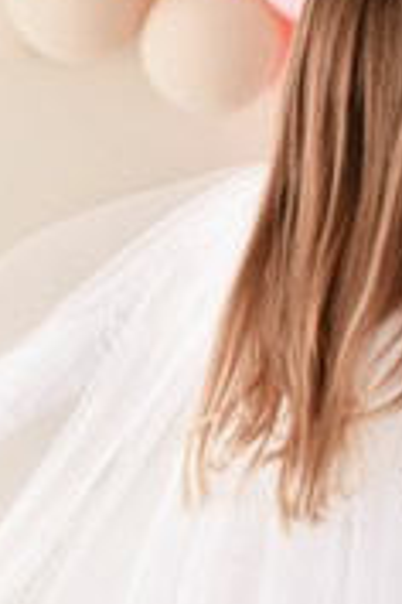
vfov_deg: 17.6
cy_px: 401
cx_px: 324
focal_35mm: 116
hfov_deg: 11.8
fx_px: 1943
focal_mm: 35
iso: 80
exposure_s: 1/320
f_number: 2
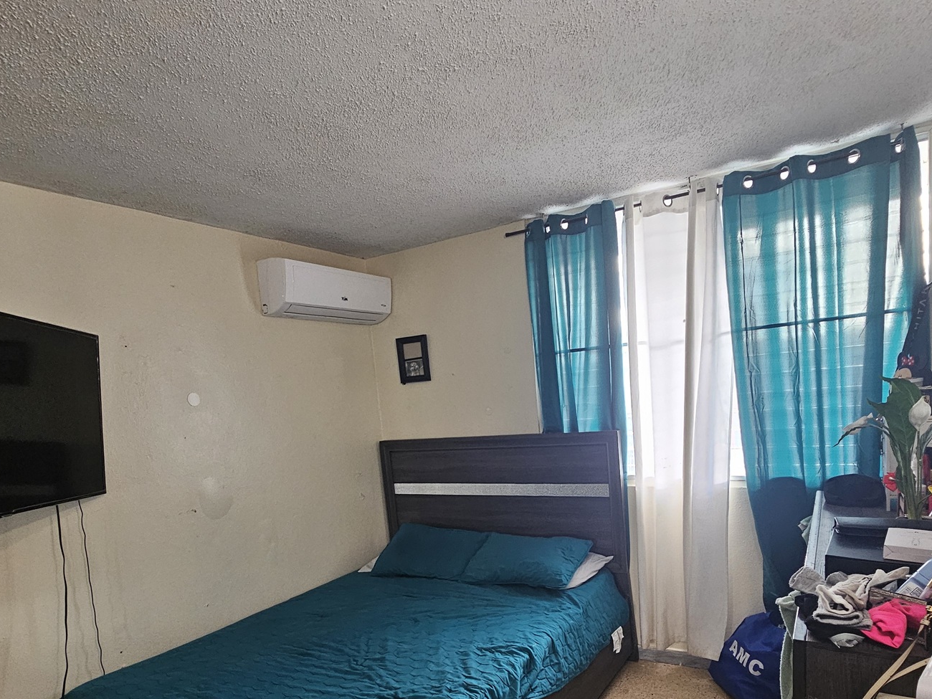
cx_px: 482
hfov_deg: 81.7
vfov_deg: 64.2
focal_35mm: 20
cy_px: 468
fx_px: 538
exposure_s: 1/60
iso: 250
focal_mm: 2.2
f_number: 2.2
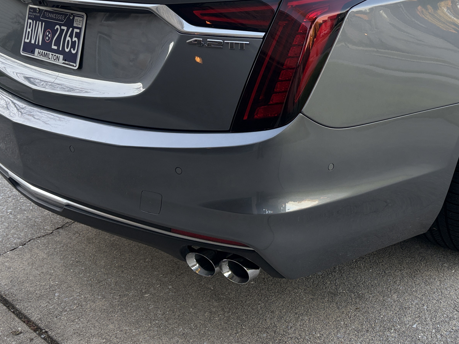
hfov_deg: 42.2
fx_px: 583
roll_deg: +0.9
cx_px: 318
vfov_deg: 32.1
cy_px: 76
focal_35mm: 44
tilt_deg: -14.8
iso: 100
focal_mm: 5.96
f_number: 1.6
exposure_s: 1/157
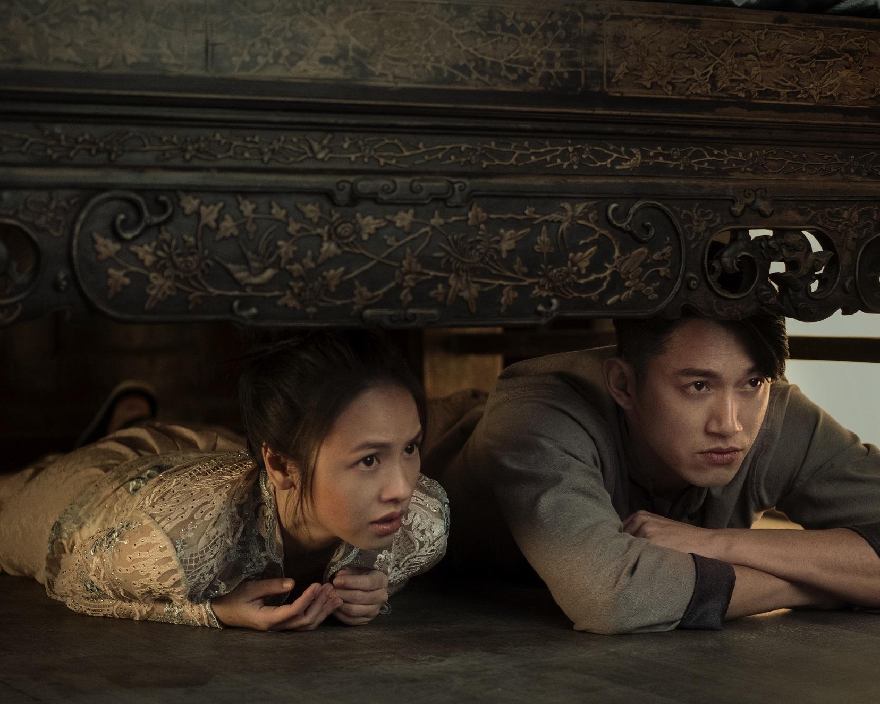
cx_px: 449
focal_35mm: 85
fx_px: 2214
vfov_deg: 18.1
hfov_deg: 22.5
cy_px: 353
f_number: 2
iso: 2000
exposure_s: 1/160
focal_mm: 50
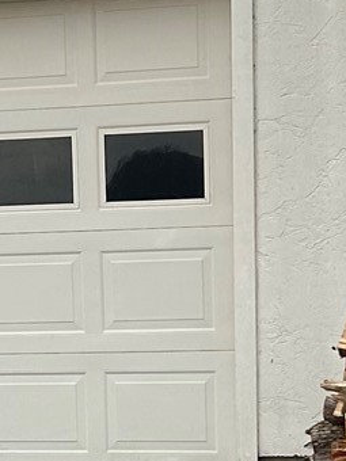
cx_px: 54
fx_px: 1959
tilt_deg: -3.8
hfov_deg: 10.1
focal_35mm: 147
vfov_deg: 13.3
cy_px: 427
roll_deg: +1.5
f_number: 1.5
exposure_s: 1/650
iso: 50
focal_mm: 5.7
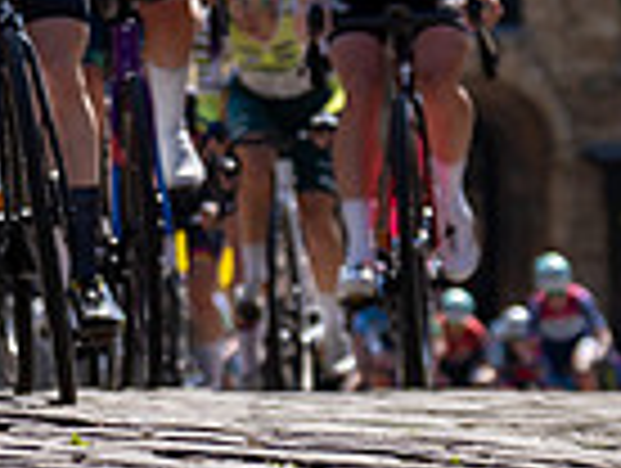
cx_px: -469
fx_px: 6290
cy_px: -72
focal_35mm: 350
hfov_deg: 5.6
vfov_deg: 4.3
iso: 100
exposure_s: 1/1000
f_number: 3.5
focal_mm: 70
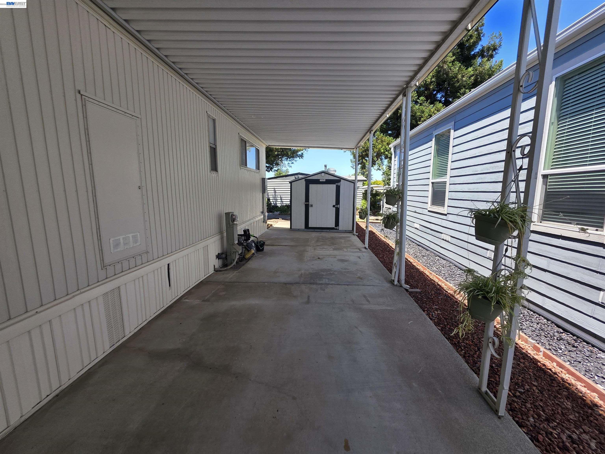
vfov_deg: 89.9
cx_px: 302
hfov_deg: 106.2
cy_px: 227
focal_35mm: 13
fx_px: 227
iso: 40
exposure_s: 1/654
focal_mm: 2.2
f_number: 1.9
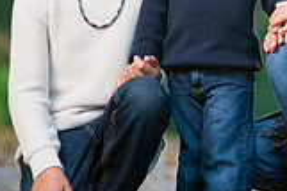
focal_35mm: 631
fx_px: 5025
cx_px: 278
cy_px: -58
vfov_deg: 2.2
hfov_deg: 3.3
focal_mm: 175
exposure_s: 1/400
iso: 1000
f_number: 2.8
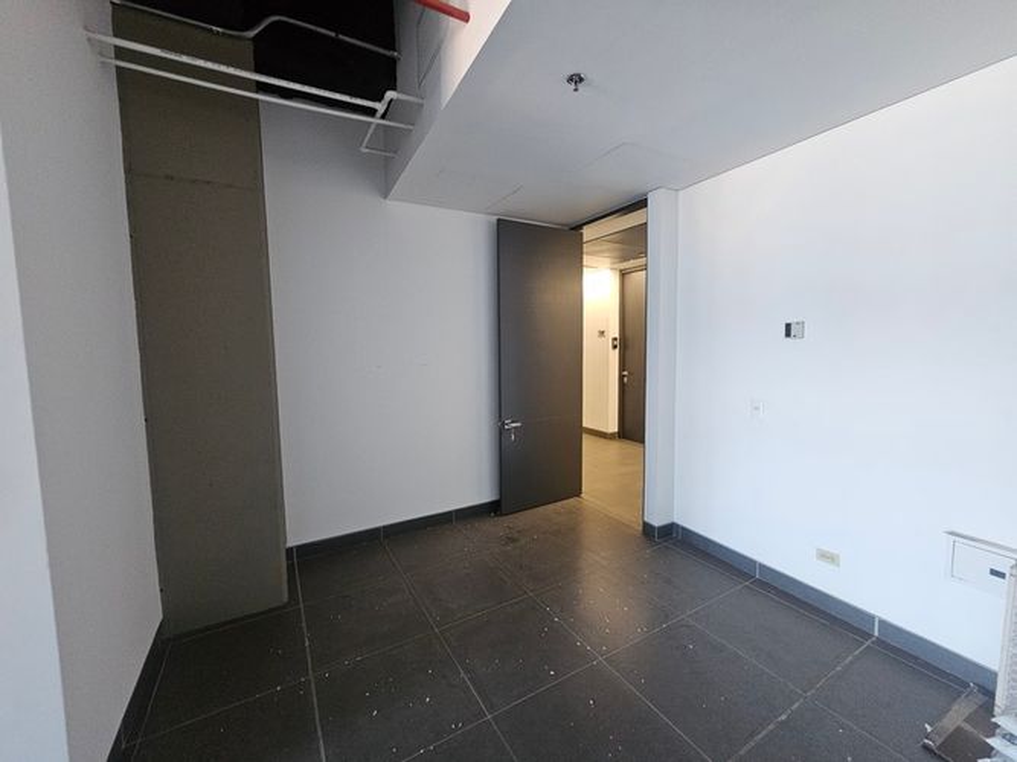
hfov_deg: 106.2
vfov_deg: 89.9
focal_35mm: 13
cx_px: 508
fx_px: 382
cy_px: 381
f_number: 2.2
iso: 640
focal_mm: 2.2
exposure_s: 1/30
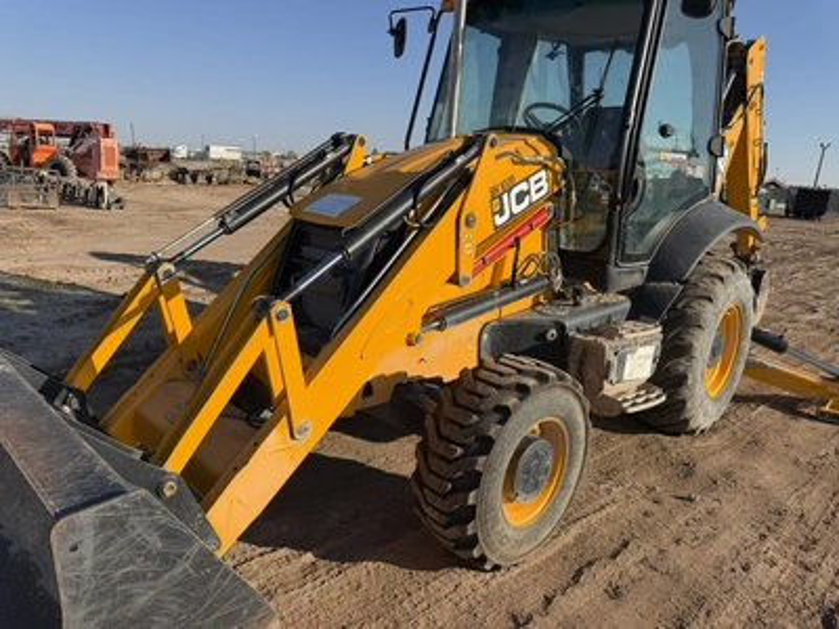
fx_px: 582
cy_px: 314
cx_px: 420
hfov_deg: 71.6
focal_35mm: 24
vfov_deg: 56.8
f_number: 1.78
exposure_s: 1/4405
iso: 80
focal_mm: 6.76
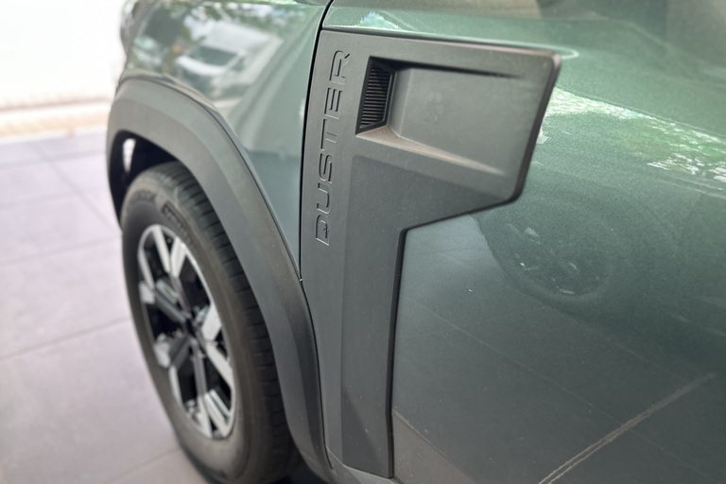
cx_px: 371
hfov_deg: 69.4
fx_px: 524
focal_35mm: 26
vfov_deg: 49.5
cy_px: 223
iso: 125
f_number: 1.78
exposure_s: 1/121
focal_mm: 6.86
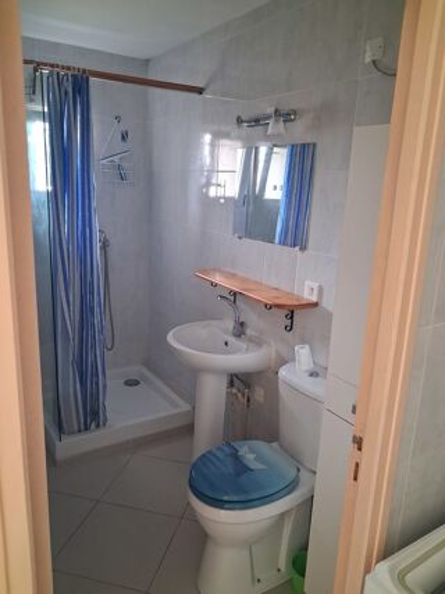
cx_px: 222
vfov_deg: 65.3
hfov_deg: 51.3
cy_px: 297
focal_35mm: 27
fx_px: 463
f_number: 1.8
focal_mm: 4
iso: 640
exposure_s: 1/33
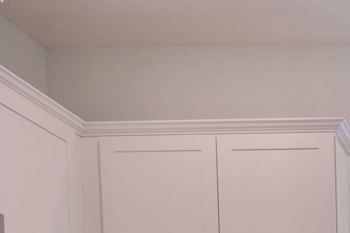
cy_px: 417
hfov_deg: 24.0
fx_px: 710
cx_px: 465
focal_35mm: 73
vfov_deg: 15.9
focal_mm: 10
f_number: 5
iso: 400
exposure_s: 1/100
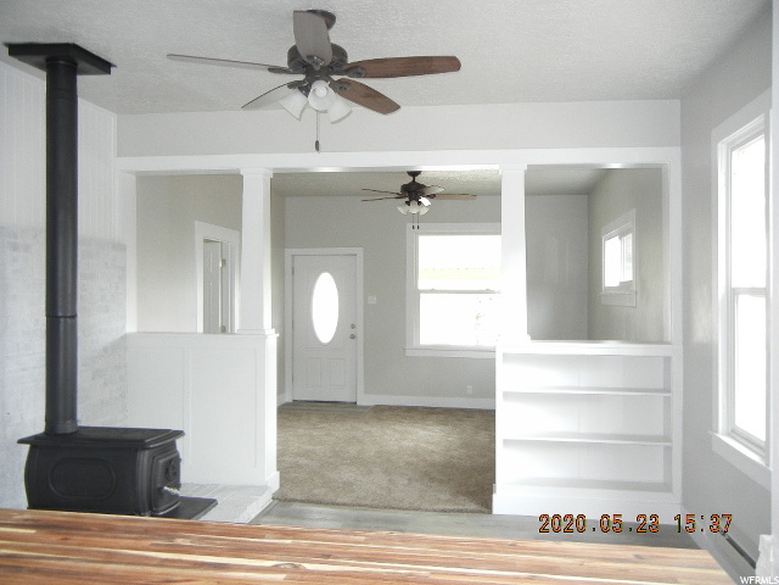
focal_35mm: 30
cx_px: 390
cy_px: 292
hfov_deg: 60.0
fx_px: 675
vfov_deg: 46.8
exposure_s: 1/30
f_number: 3.5
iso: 356
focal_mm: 5.4
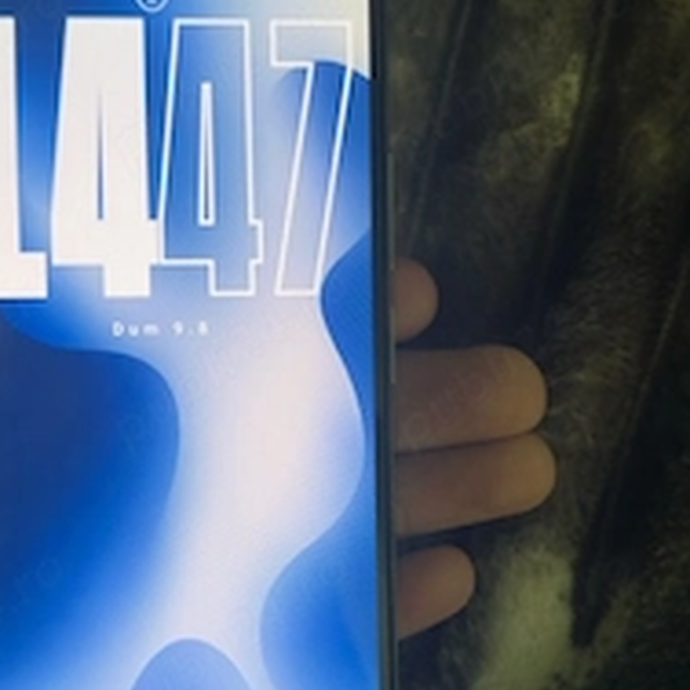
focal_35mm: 45
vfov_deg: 37.5
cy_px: 402
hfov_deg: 37.5
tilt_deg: -66.1
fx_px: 1015
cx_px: 303
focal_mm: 6.86
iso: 100
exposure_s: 1/121
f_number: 1.78
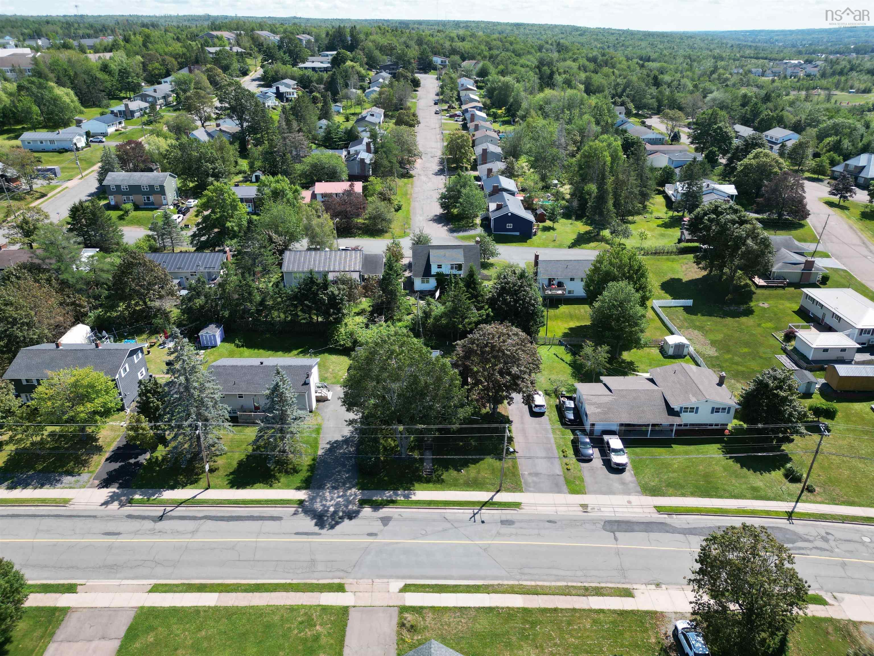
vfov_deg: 56.8
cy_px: 328
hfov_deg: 71.6
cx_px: 437
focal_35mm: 24
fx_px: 606
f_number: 1.7
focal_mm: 6.72
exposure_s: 1/2000
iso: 200
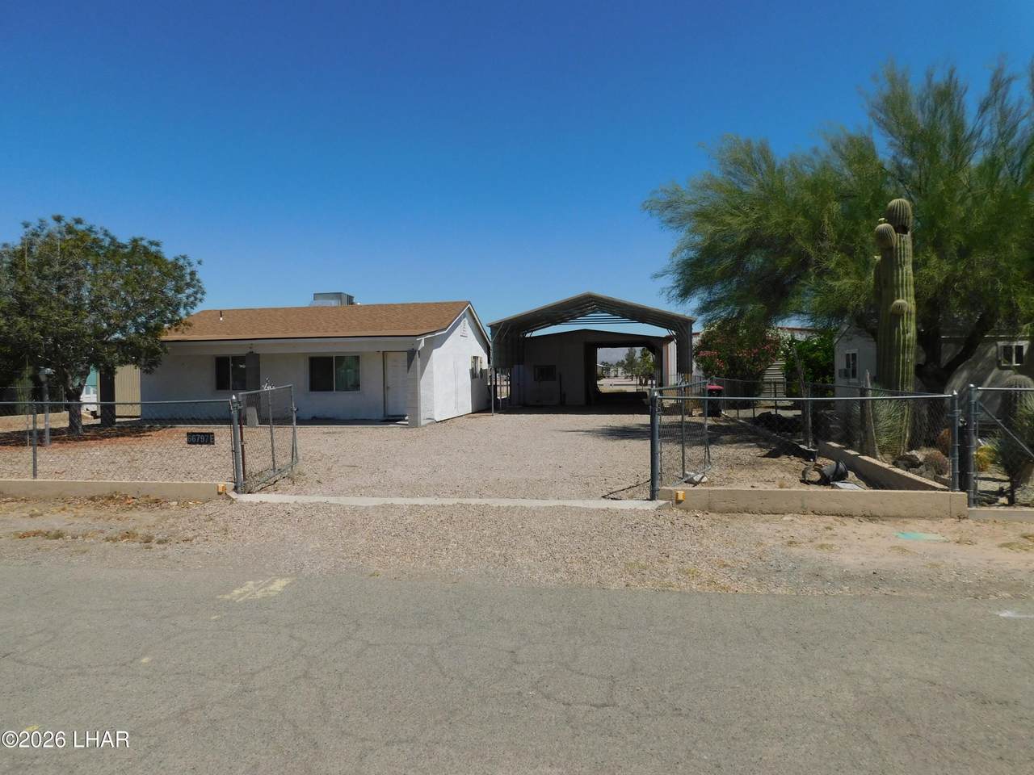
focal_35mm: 23
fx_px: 687
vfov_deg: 58.9
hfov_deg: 73.9
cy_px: 388
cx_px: 517
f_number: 6
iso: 125
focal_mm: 4
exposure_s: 1/1000
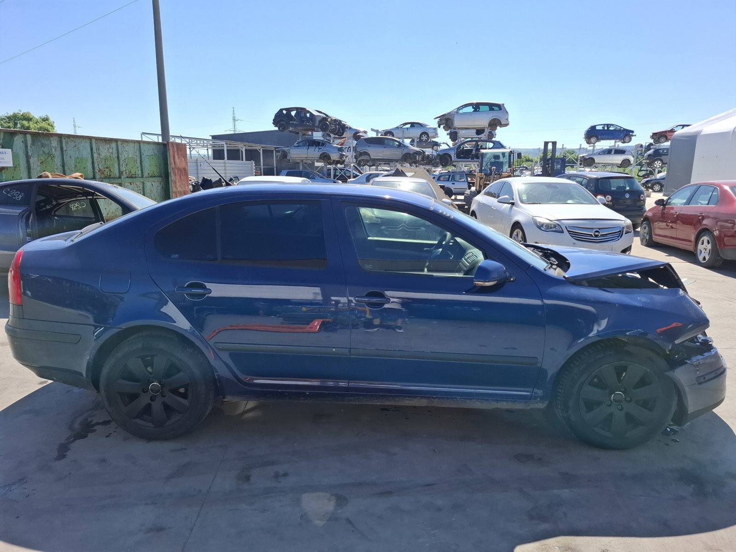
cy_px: 276
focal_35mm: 23
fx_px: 489
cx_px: 368
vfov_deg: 58.9
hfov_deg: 73.9
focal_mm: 5.54
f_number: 1.8
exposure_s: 1/1931
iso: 50
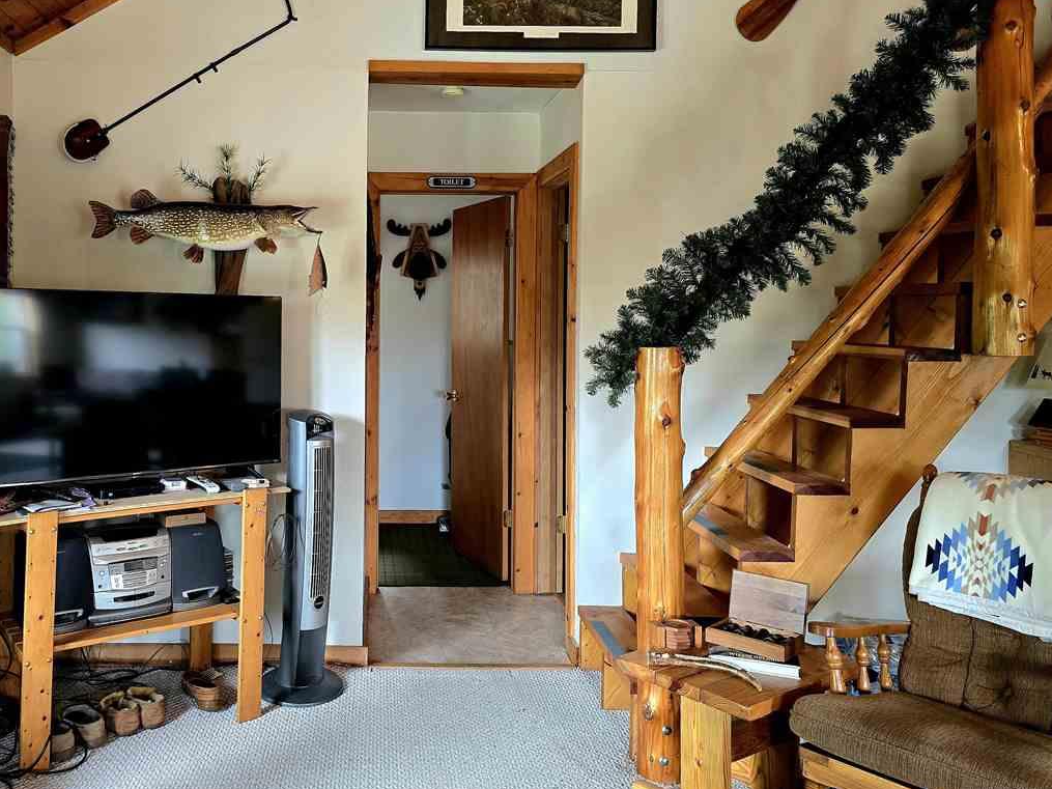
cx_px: 397
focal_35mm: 29
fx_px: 881
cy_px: 322
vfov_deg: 48.0
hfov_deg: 60.9
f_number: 1.7
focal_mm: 6.3
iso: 640
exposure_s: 1/60.2
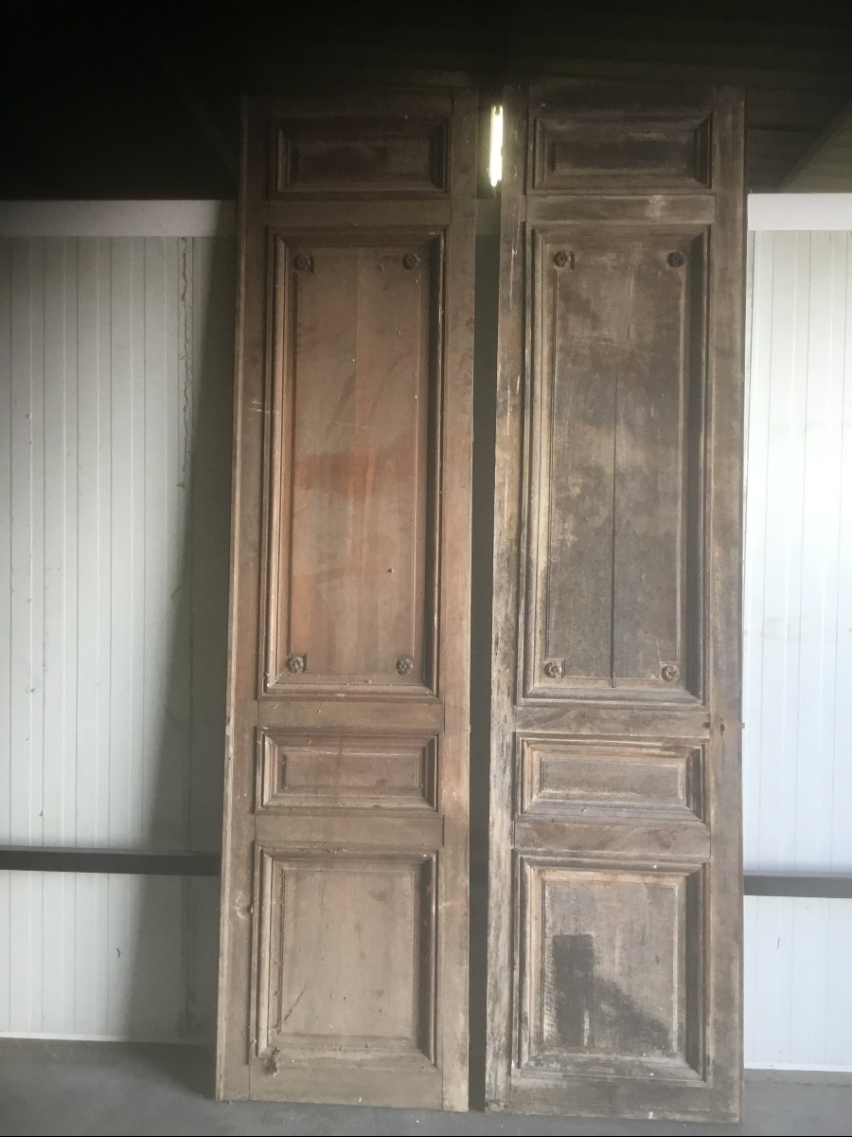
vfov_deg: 58.4
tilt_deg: -0.9
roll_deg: -0.7
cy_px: 568
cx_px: 426
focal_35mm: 31
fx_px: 1017
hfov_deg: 45.4
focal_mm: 3.3
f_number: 2.4
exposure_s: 1/33
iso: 50
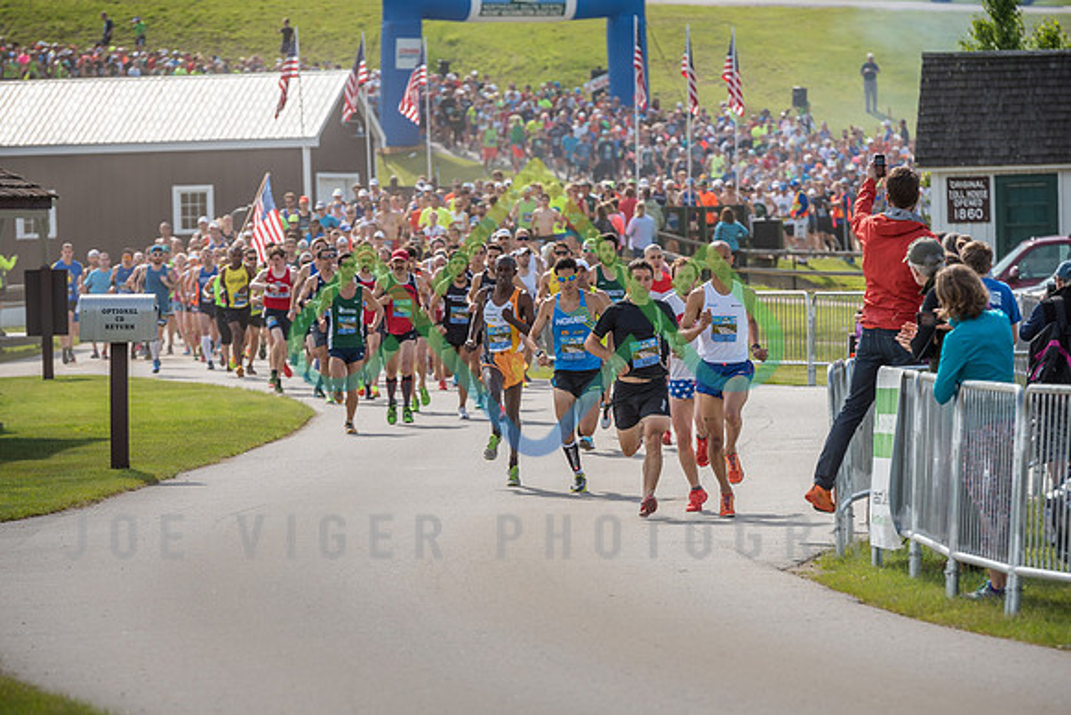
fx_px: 7128
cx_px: 597
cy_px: 456
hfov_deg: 8.6
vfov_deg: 5.7
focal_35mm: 240
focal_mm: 175
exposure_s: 1/1600
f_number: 5.6
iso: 200
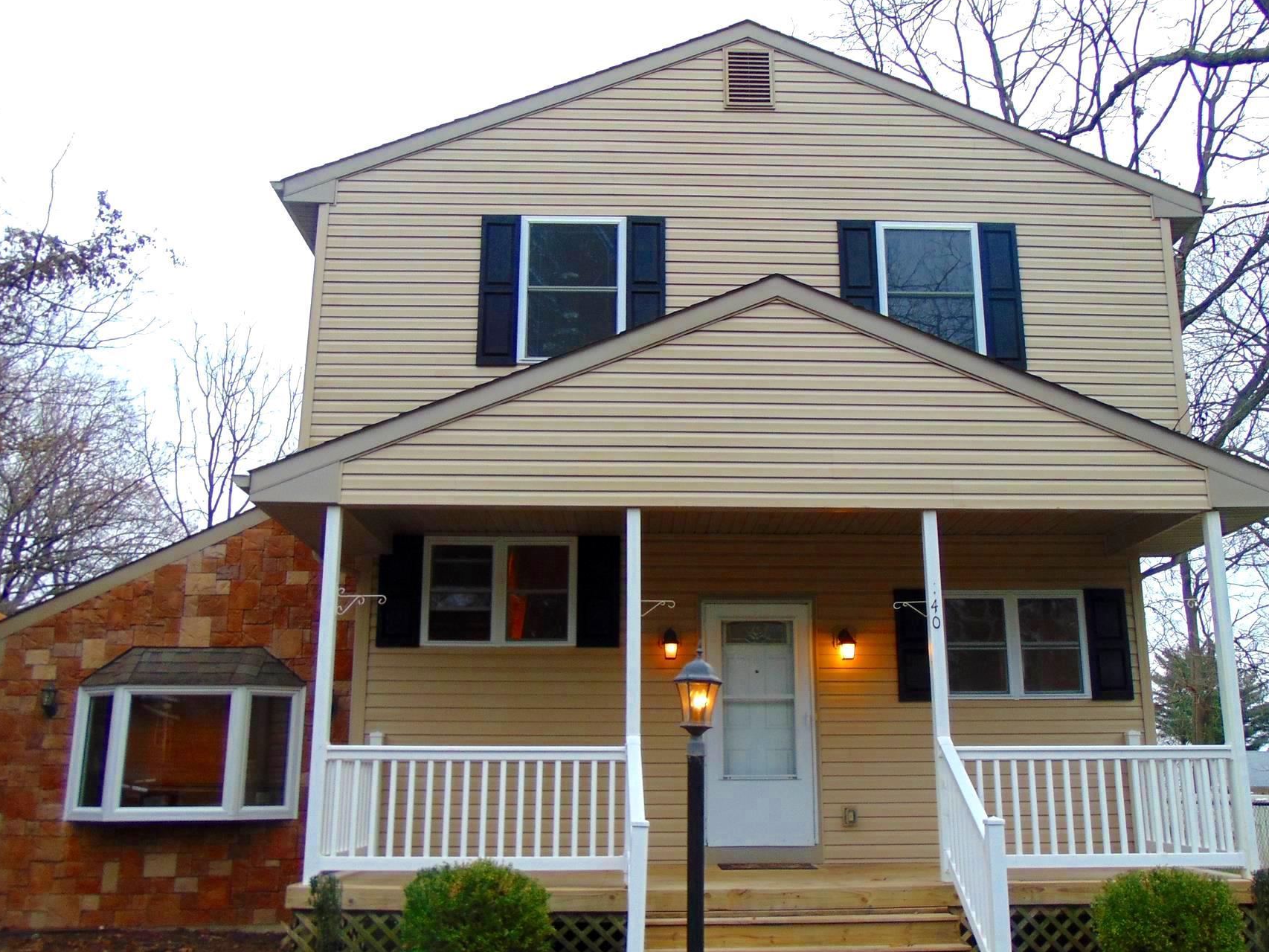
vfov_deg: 46.7
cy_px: 524
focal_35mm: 30
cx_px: 685
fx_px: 1100
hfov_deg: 59.9
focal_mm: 4.5
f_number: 3
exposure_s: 1/50
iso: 80
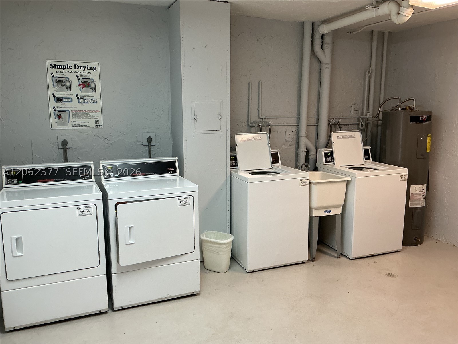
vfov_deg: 48.2
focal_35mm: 29
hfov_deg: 61.7
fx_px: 384
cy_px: 172
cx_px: 229
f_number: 1.8
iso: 100
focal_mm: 3
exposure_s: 1/60
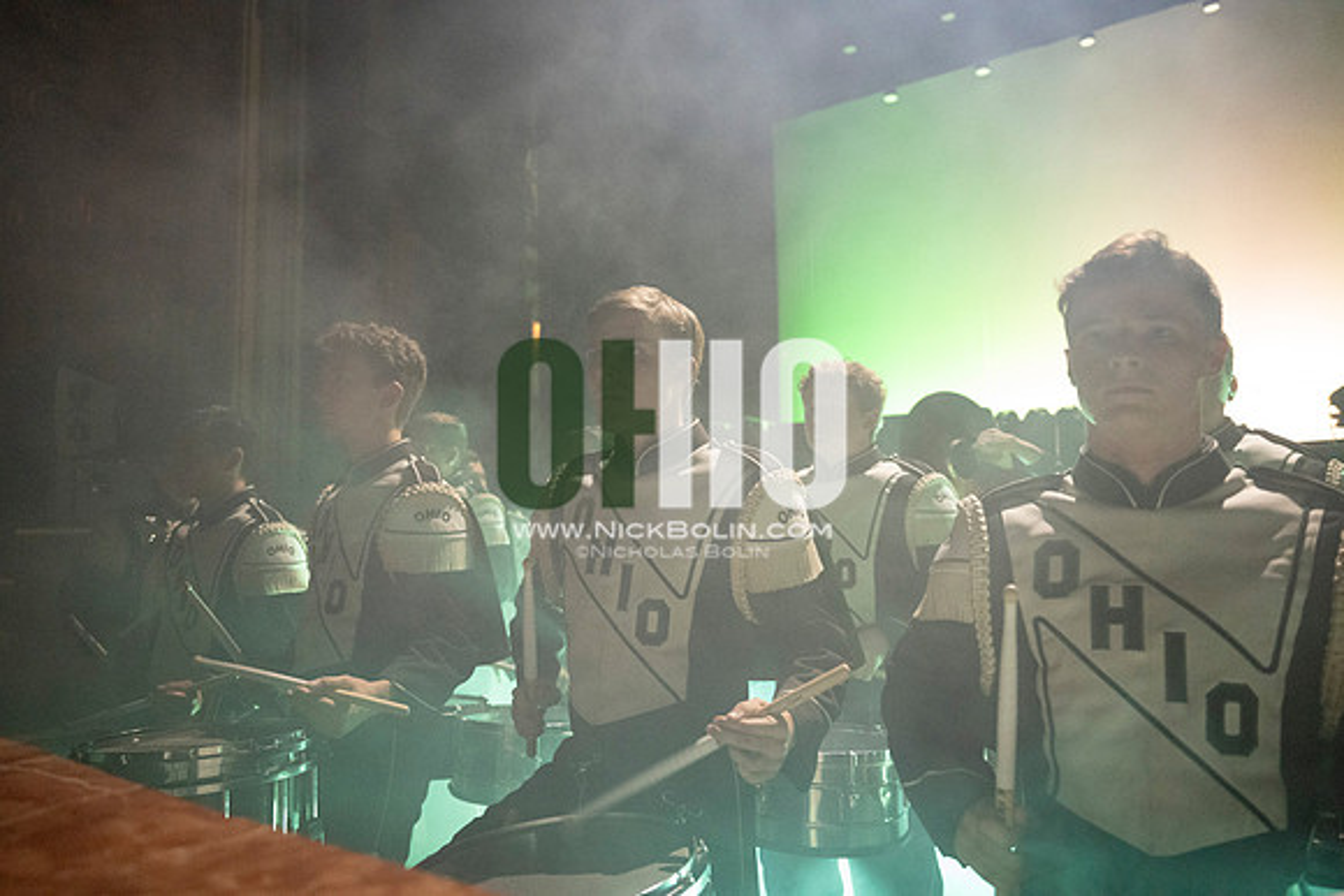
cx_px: 672
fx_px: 896
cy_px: 448
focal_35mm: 24
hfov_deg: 73.7
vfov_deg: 53.2
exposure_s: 1/500
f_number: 2.8
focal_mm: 24
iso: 10000
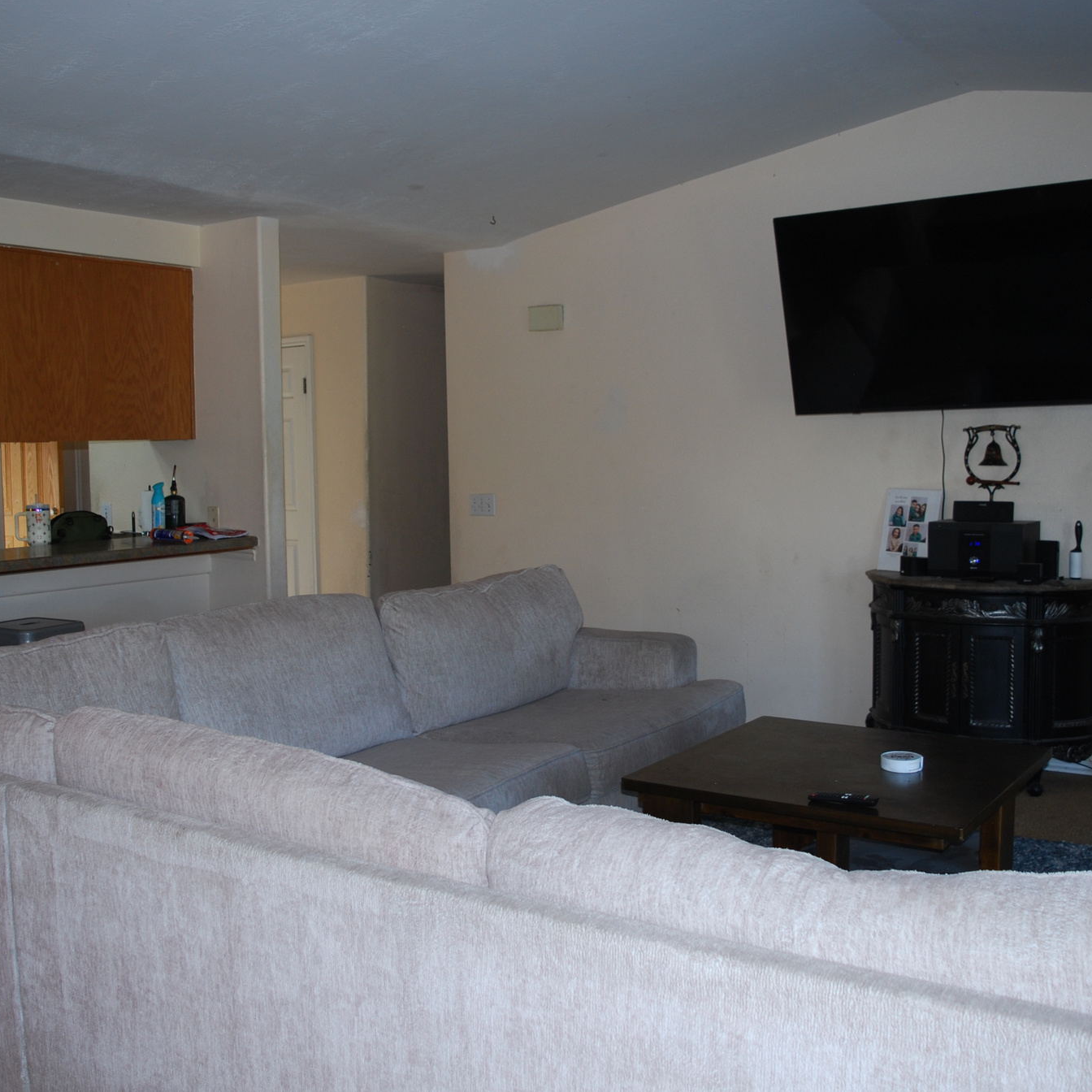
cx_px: 527
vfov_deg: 47.2
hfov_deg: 47.2
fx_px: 1249
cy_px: 536
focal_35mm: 35
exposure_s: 1/60
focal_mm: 18
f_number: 3.5
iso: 200
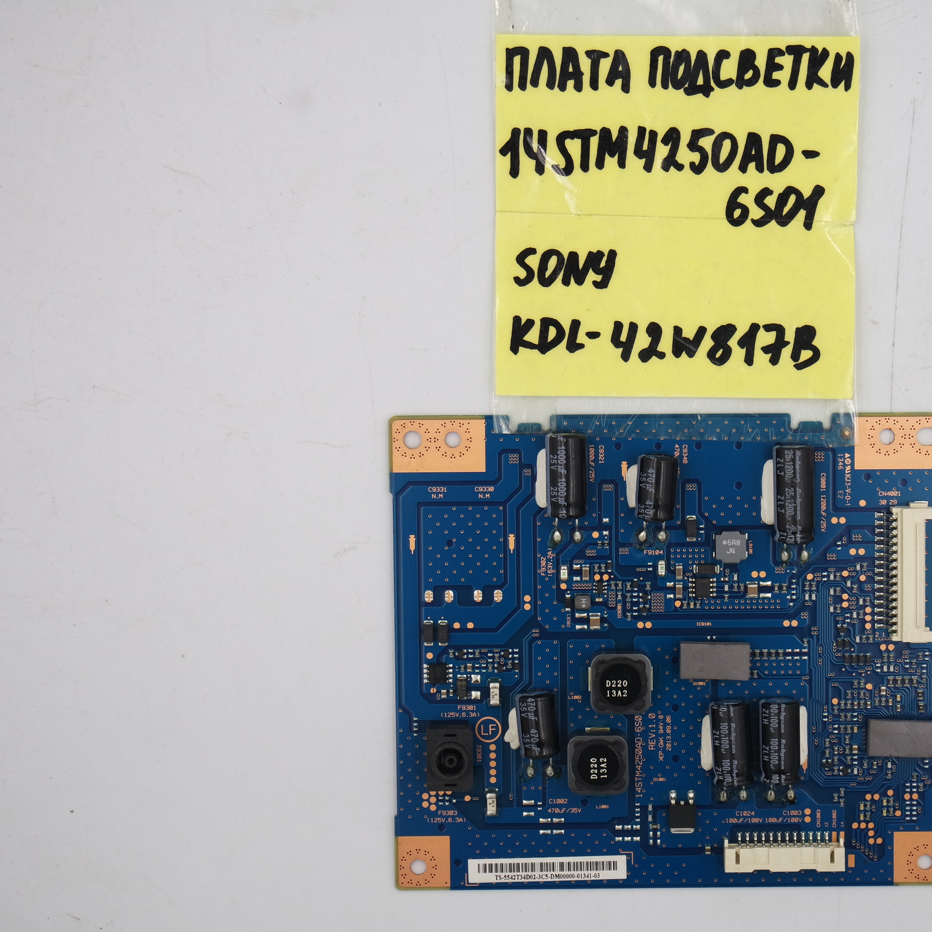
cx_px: 646
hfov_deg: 25.9
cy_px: 466
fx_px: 2010
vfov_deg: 26.1
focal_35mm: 66
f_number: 5.6
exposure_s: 1/125
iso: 160
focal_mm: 19
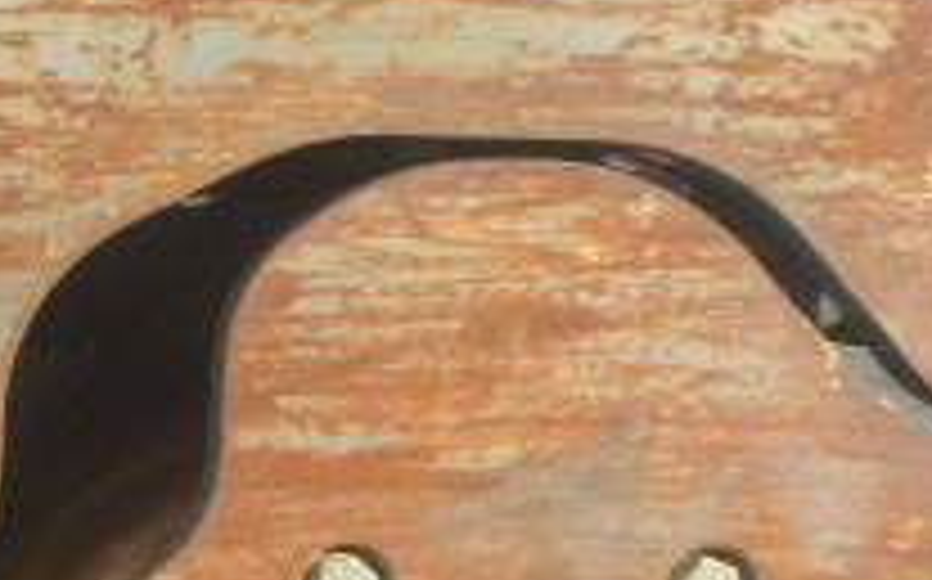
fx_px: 2081
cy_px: 652
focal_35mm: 82
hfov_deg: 22.2
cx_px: -338
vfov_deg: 15.4
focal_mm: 4.5
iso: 400
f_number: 9
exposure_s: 1/800
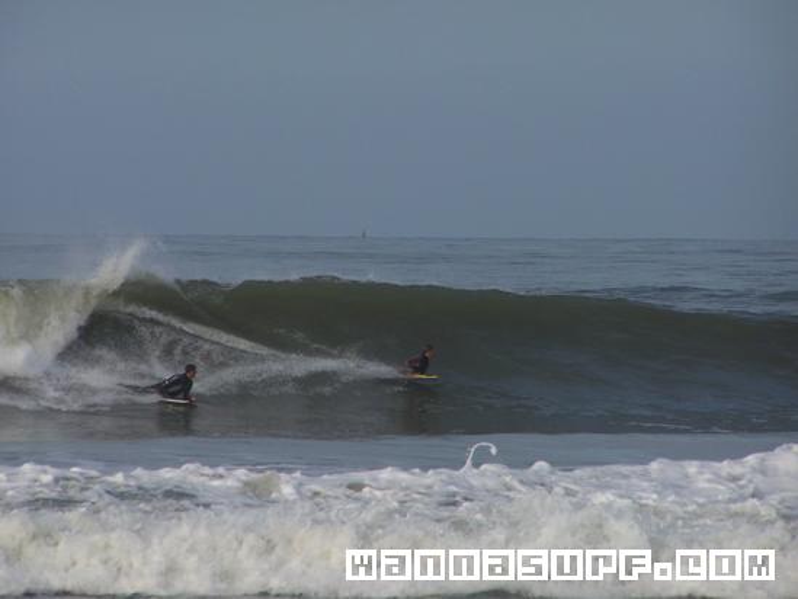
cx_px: 399
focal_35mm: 337
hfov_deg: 5.9
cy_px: 300
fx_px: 7771
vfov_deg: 4.4
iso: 80
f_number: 5
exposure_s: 1/800
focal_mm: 55.9
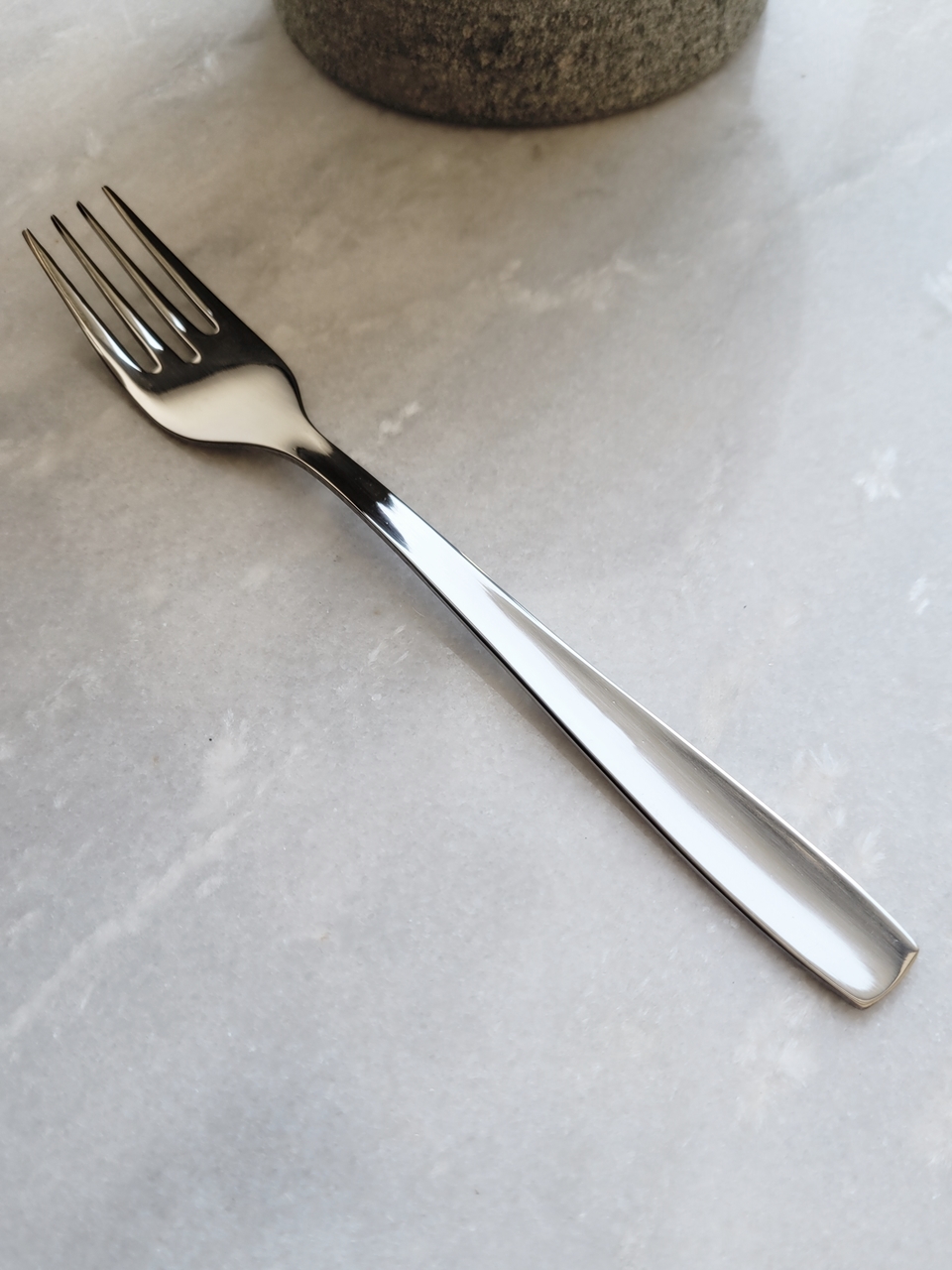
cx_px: 476
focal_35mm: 26
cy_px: 635
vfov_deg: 67.3
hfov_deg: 53.1
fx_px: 953
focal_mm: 5.4
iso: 50
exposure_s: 1/120
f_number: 1.8
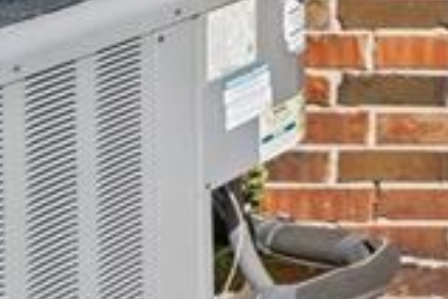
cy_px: -440
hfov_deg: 10.7
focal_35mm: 103
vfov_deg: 11.0
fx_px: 1282
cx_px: 1423
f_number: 7.1
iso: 200
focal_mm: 16
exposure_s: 1/800
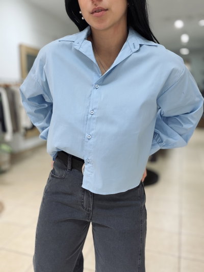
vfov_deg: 60.0
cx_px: 102
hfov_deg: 46.8
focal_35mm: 30
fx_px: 236
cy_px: 136
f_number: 1.9
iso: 80
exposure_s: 1/64
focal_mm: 2.71
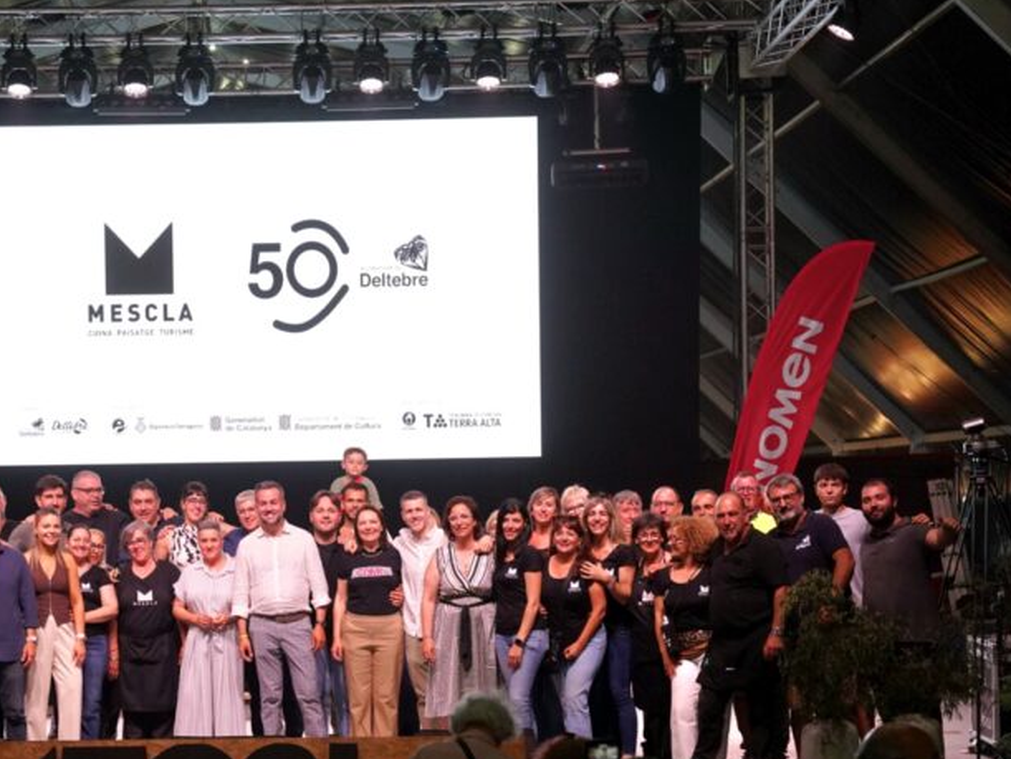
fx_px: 2557
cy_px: 554
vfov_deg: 16.8
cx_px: 276
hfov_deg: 22.2
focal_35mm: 87
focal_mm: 54.3
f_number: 4
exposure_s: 1/323
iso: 2500
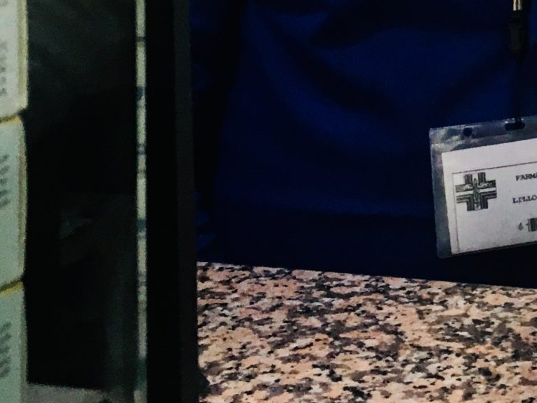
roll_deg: -0.4
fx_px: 1505
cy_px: -210
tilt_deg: -0.2
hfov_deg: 18.9
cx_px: 672
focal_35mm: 97
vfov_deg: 14.2
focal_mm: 4.15
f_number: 2.2
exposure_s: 1/33
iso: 50
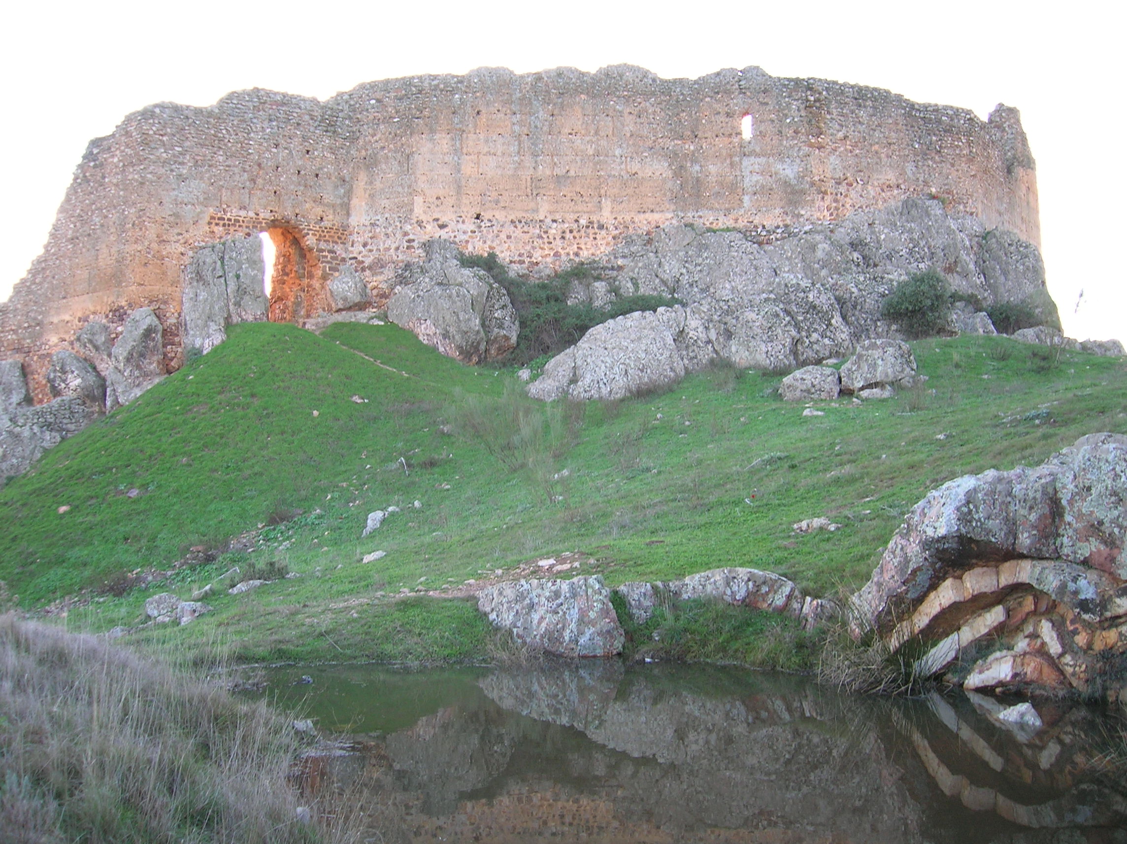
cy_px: 422
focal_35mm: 34
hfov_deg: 54.0
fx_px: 1106
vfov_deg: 41.7
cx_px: 564
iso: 50
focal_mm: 5.7
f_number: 2.9
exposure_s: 1/39.4
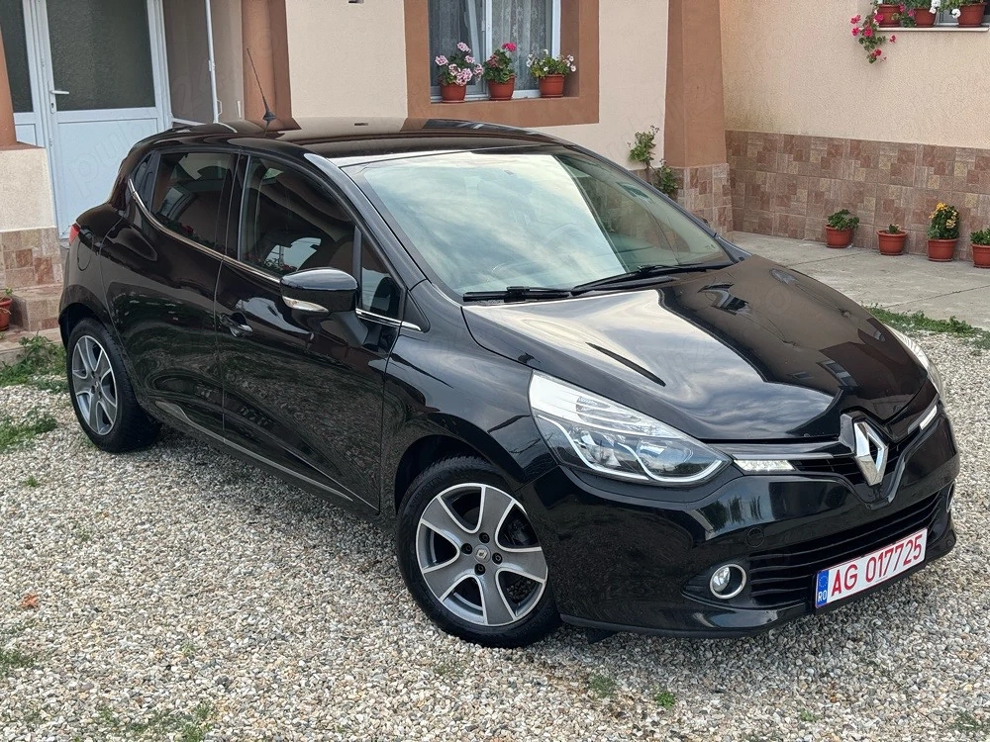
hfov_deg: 39.7
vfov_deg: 30.3
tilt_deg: -14.2
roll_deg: +0.8
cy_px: 371
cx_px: 495
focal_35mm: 48
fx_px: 1373
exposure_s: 1/169
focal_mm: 6.76
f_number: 1.78
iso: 64
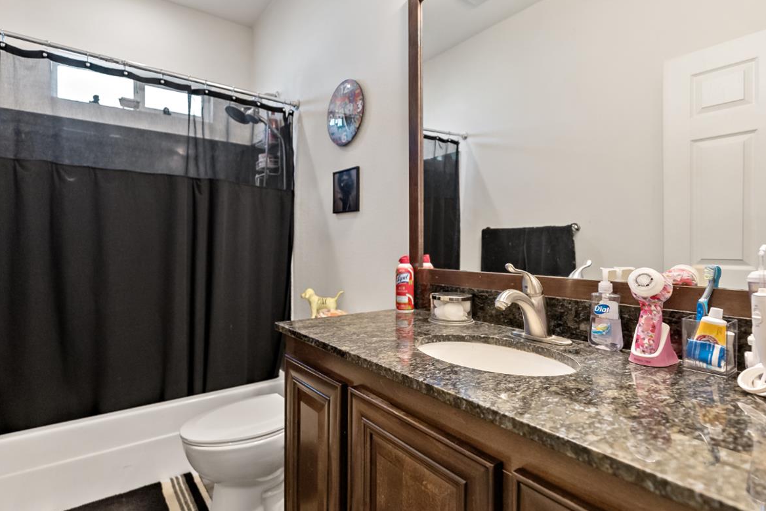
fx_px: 383
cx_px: 344
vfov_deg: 67.3
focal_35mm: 18
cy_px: 243
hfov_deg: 89.7
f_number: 2.8
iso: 1600
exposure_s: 1/160
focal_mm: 14
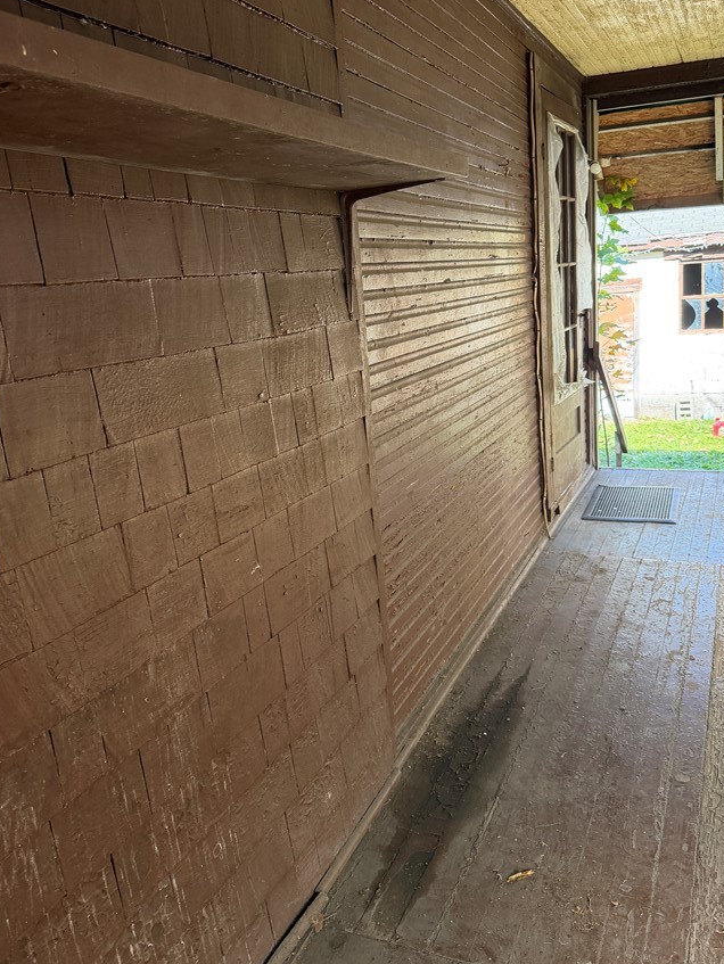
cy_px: 427
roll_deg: +3.6
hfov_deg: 48.3
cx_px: 373
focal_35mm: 29
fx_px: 808
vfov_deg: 61.5
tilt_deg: -11.0
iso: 200
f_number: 1.78
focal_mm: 6.76
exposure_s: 1/208
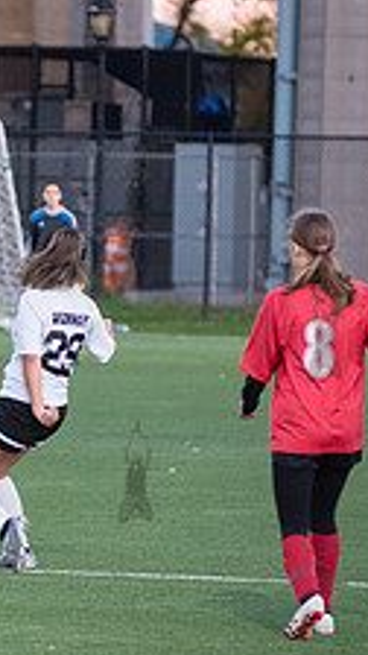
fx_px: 8014
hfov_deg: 2.6
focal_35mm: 462
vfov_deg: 4.7
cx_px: -242
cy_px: 329
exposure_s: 1/500
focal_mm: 170
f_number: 4
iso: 2000
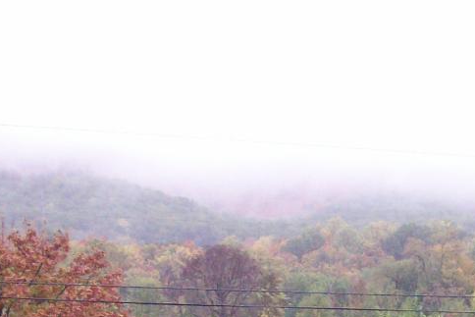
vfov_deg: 13.4
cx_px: 300
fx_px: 1307
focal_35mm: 99
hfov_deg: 20.6
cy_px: 408
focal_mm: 6
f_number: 2.7
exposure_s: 1/64
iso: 140
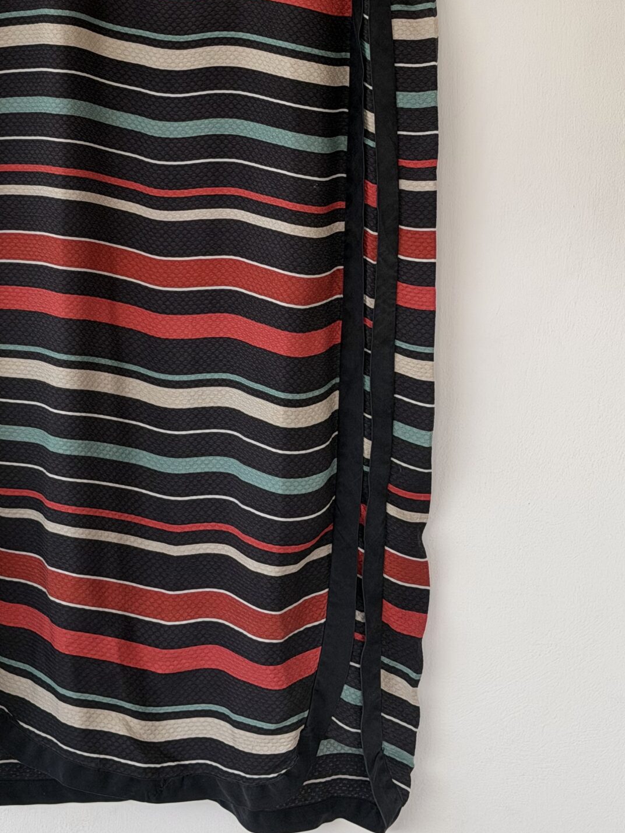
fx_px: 2070
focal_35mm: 86
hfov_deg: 17.1
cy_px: 220
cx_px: 177
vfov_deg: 22.6
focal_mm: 6.76
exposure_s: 1/339
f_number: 1.78
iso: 64
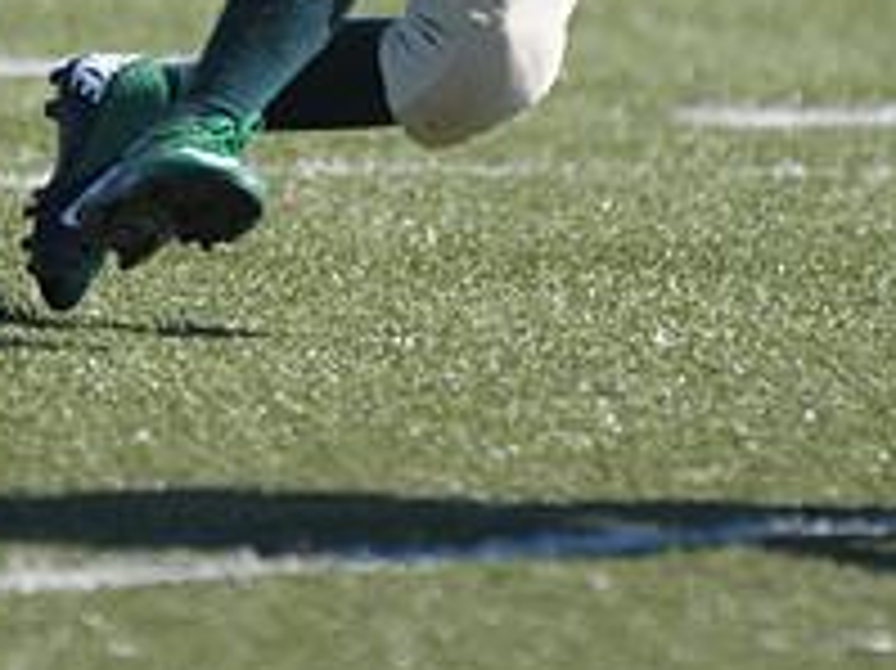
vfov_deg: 0.9
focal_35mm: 1683
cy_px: -553
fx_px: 43536
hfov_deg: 1.2
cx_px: 443
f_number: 4
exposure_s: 1/3200
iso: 640
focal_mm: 400
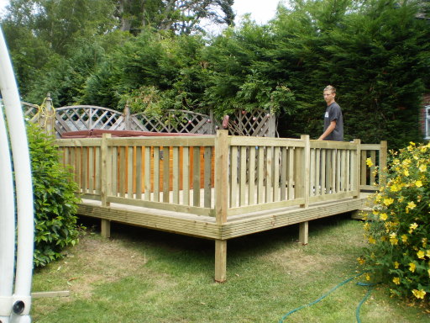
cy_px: 162
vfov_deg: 39.7
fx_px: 447
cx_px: 215
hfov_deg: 51.4
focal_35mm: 36
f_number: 3.1
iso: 64
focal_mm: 6.3
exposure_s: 1/320
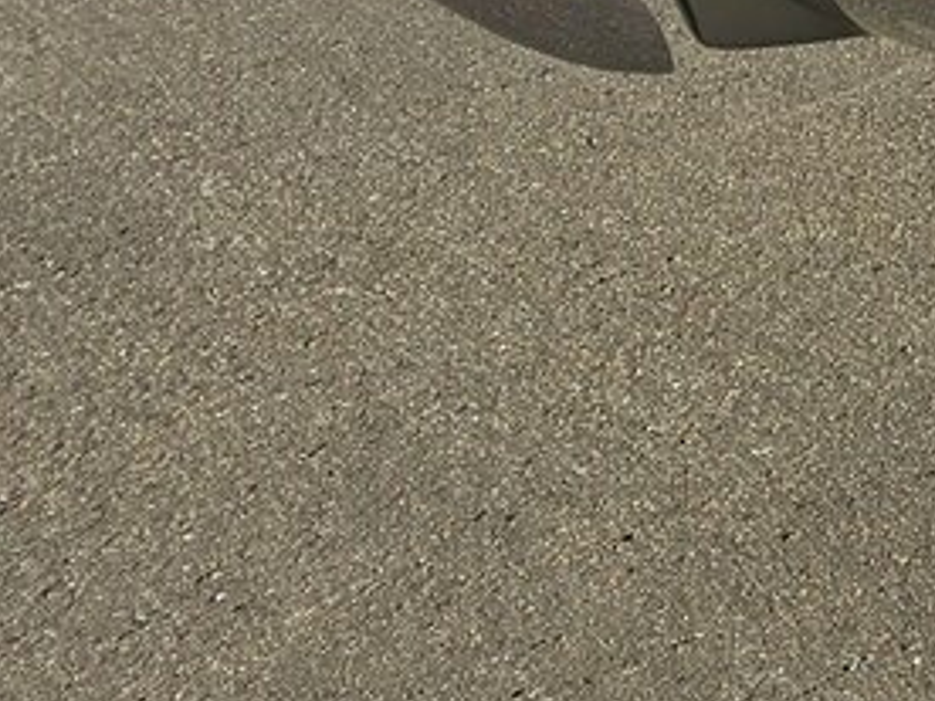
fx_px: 2701
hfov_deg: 15.2
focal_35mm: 100
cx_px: 1951
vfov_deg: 13.7
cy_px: -417
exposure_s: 1/389
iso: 10
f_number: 1.7
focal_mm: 6.3
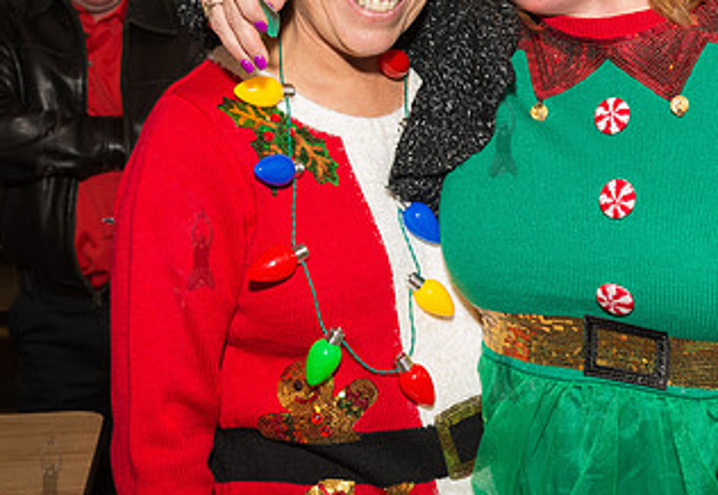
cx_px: 491
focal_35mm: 68
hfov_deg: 29.1
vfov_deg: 20.5
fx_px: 1371
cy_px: 197
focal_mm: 32
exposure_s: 1/320
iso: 1600
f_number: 4.5
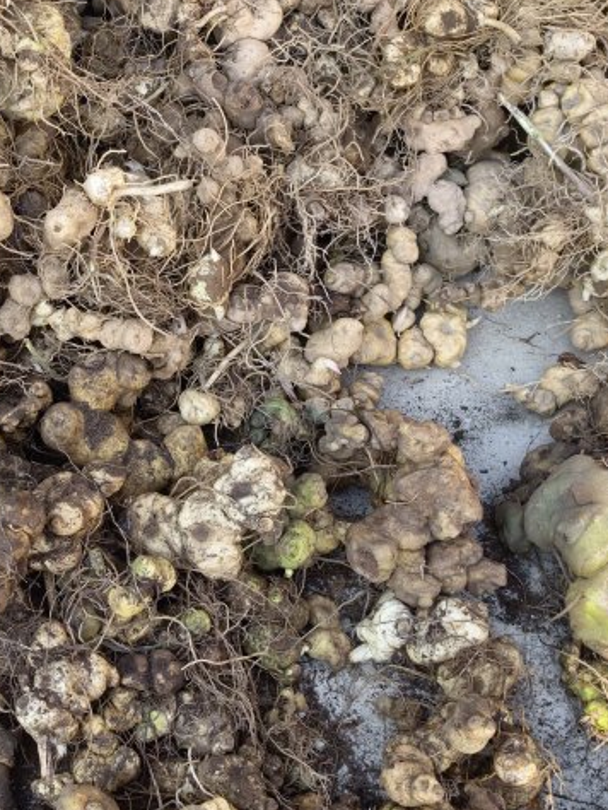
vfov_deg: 35.5
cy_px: 392
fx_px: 1263
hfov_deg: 26.8
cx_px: 169
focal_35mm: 54
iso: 125
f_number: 2
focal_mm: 6.98
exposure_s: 1/1842
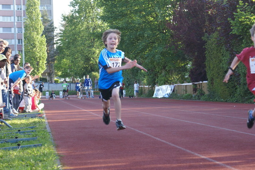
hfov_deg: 19.5
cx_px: 128
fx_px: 744
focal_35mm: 105
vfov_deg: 13.0
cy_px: 85
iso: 500
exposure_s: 1/250
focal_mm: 70
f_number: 5.6
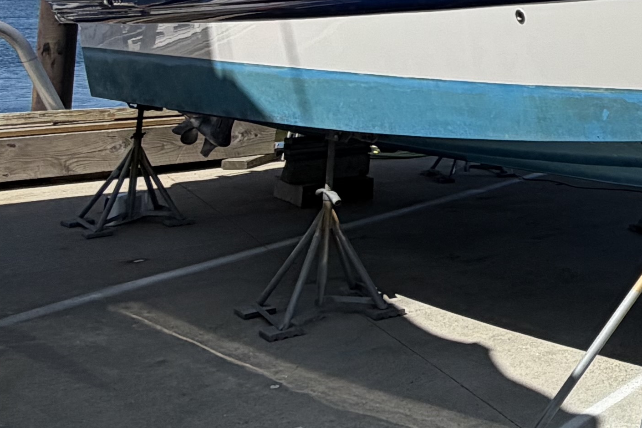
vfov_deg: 20.8
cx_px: 894
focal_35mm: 59
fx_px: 1052
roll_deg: -0.8
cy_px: -137
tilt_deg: +7.2
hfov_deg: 26.9
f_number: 2.2
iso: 25
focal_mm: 2.22
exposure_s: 1/1125
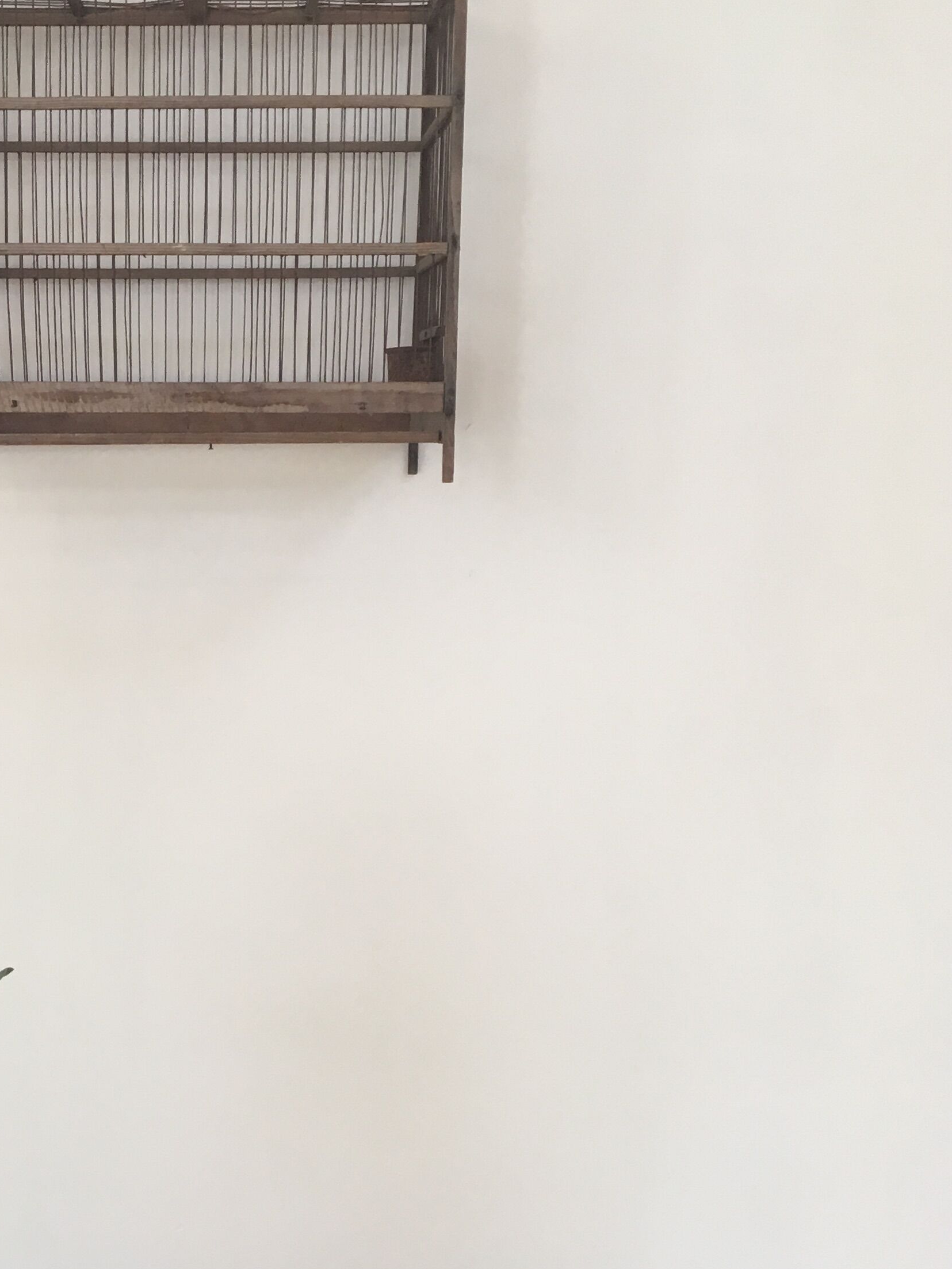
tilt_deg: -11.0
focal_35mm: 53
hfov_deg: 26.9
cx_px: 174
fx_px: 1943
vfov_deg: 35.6
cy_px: 890
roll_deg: +1.8
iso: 40
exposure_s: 1/33
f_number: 2.2
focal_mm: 4.15
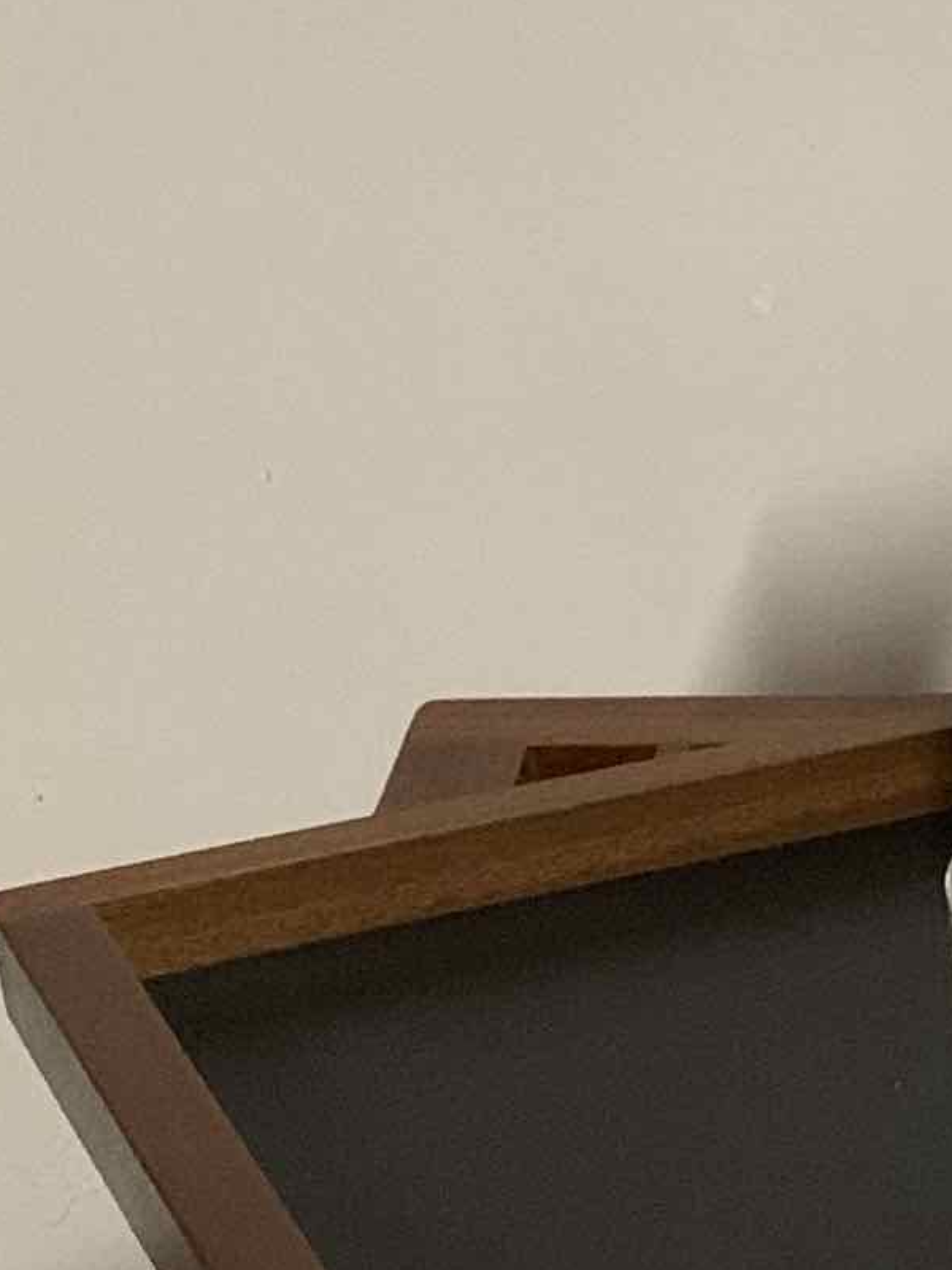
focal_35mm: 131
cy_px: 1770
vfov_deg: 14.3
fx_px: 4804
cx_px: 1644
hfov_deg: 10.7
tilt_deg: -33.8
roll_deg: +0.1
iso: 640
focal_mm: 4.25
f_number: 1.8
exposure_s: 1/30
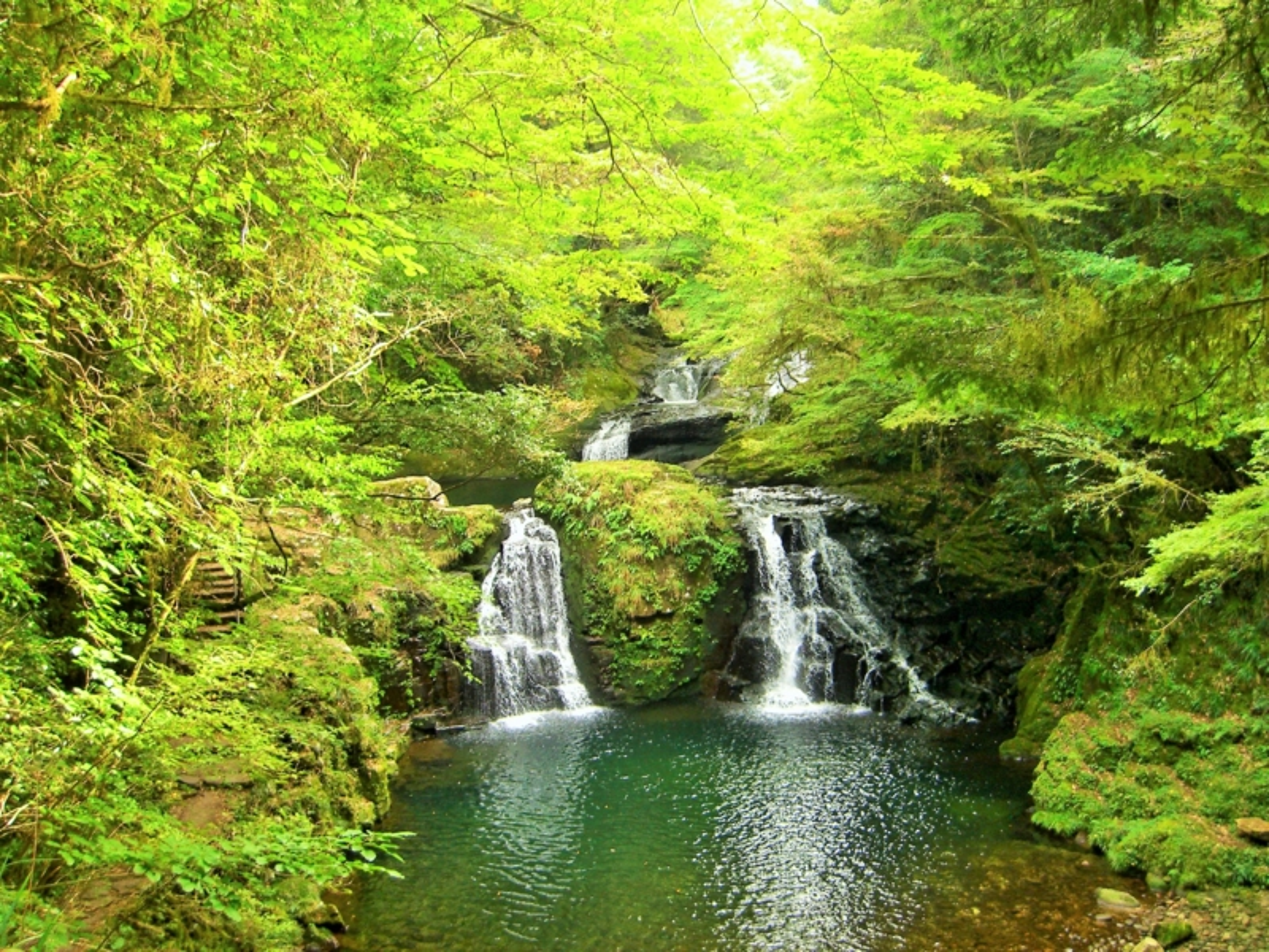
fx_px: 1393
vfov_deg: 37.7
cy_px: 476
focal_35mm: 38
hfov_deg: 49.0
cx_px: 634
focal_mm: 7.9
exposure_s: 1/60
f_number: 2.8
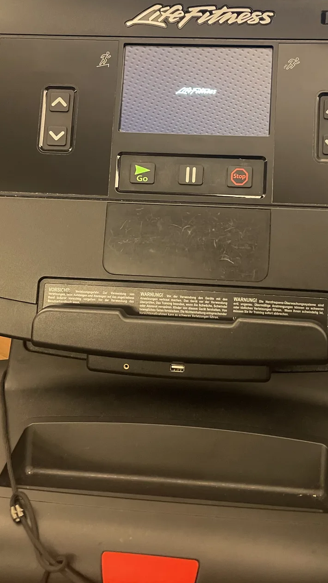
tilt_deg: -23.0
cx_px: 211
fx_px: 557
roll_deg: +1.3
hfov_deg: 32.6
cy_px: 217
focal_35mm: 36
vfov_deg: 54.6
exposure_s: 1/25
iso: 500
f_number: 1.6
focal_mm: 4.2
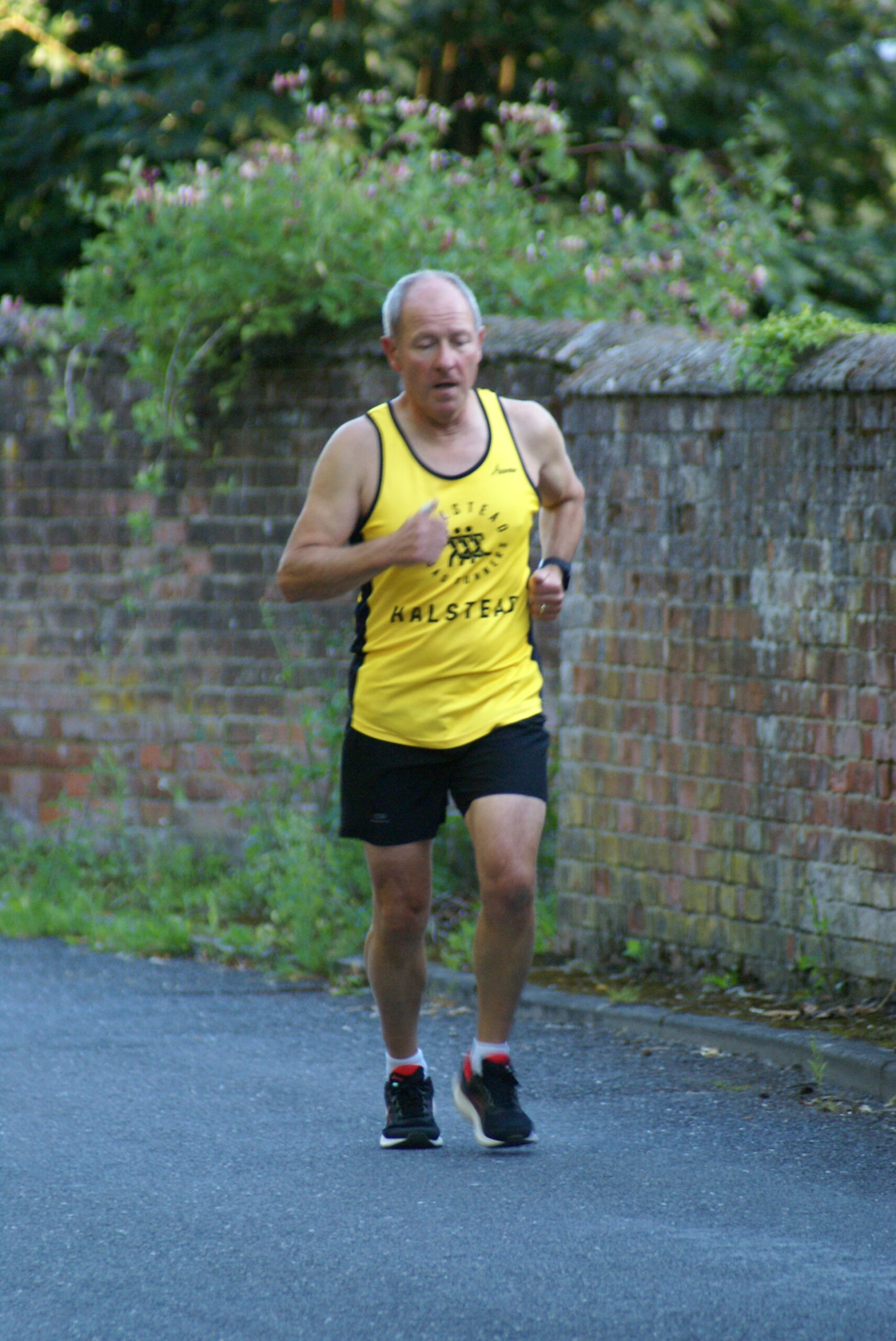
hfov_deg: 3.1
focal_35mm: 450
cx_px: 448
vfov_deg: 4.6
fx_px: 16769
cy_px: 670
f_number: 5.6
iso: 800
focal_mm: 300
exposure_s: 1/100
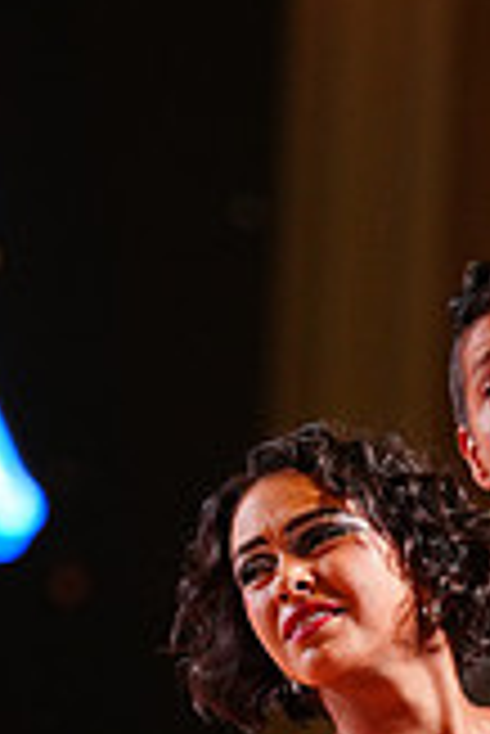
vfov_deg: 4.3
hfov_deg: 2.9
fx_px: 9656
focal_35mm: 474
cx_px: 326
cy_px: 1027
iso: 2000
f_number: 2.8
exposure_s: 1/400
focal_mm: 133
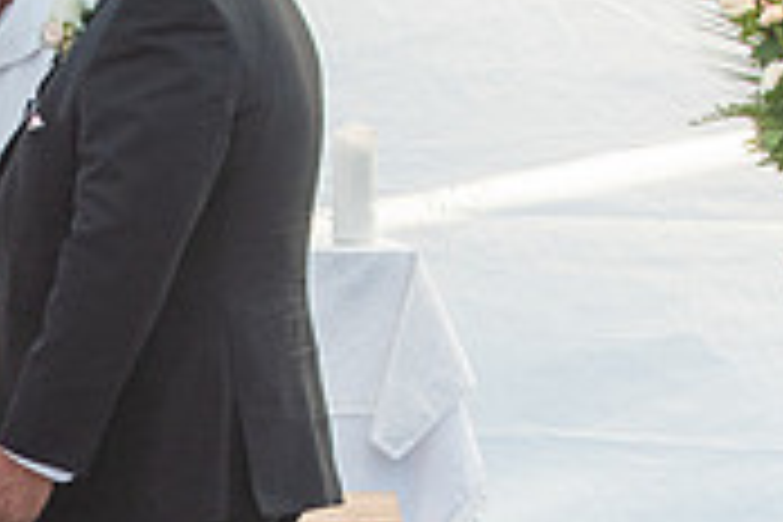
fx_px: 6177
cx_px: -6
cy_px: 660
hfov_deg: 7.2
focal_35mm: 284
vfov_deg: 4.8
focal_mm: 70
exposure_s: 1/125
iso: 800
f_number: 6.3
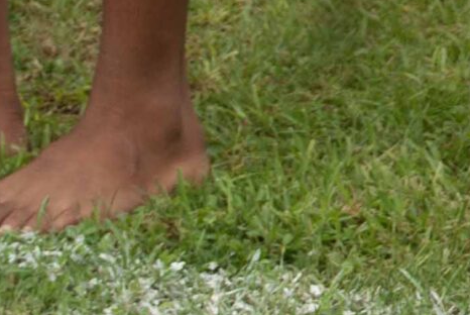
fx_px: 5918
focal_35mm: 453
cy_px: -415
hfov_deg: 4.5
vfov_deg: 3.0
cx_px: 941
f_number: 5.6
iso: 160
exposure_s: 1/125
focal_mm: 55
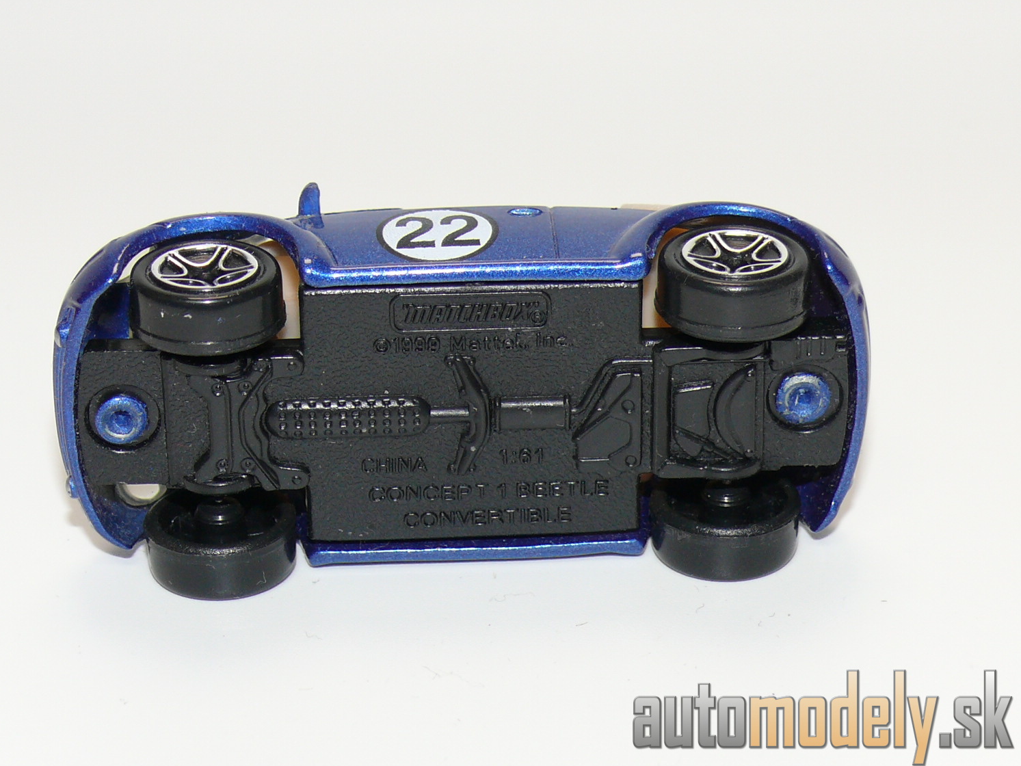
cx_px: 475
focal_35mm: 120
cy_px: 364
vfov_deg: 12.3
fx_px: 3540
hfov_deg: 16.4
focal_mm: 14.2
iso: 100
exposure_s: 1/30
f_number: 4
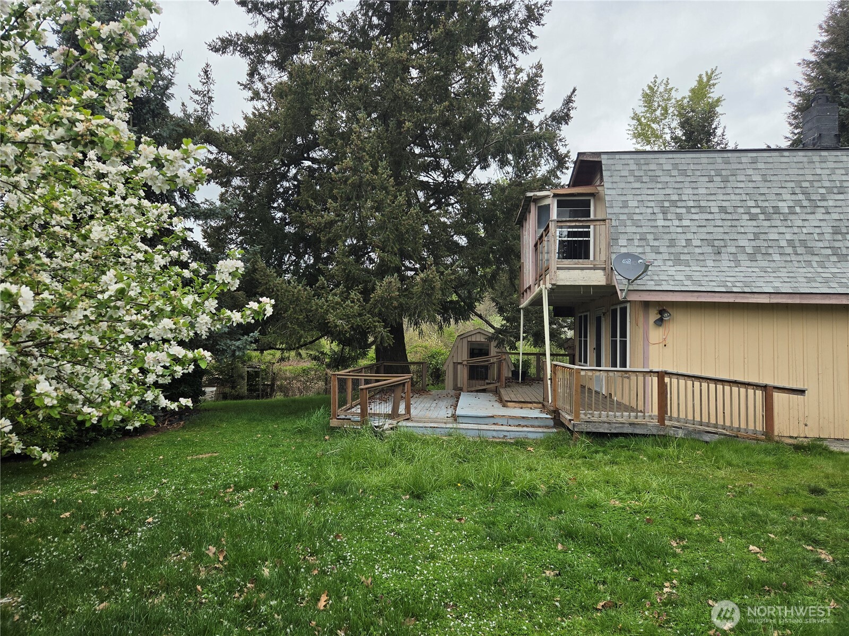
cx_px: 424
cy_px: 318
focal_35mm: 23
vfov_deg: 58.9
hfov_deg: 73.9
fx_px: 564
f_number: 1.8
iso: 80
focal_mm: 5.4
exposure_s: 1/4010
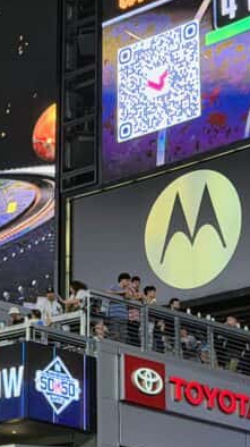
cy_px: 125
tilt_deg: +21.5
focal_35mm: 136
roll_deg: -5.4
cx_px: -296
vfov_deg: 15.7
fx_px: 1606
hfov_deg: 8.3
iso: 100
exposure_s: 1/463
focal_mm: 6.76
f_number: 1.78
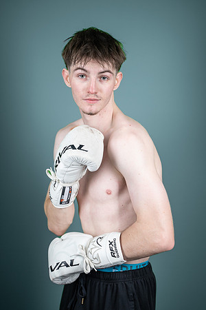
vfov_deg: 29.2
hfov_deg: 19.7
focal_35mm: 69
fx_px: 592
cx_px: 103
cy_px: 155
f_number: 4
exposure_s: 1/160
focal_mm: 69
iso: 400
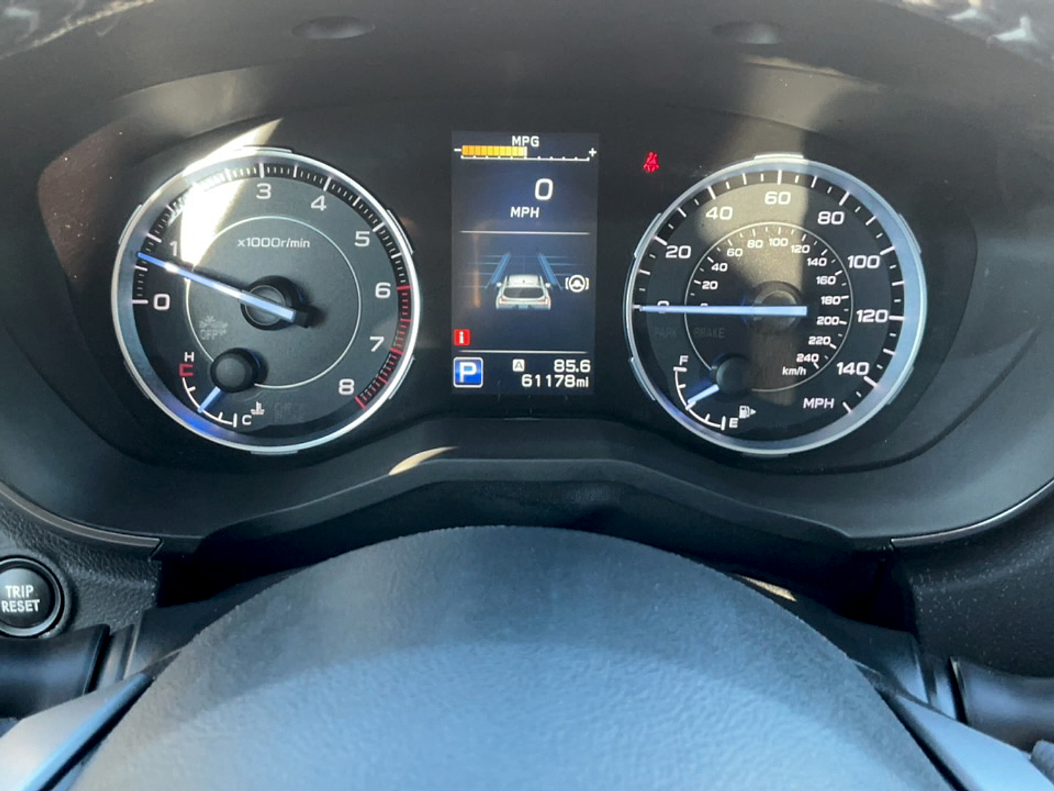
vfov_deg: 46.8
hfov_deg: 60.0
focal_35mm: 30
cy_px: 396
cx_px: 527
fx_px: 913
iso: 100
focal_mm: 3
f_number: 1.8
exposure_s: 1/60
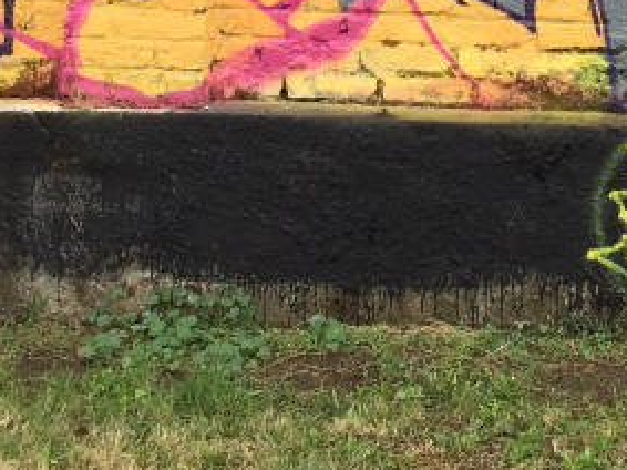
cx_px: 563
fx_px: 1901
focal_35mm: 105
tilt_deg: +0.6
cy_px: -259
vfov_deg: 13.2
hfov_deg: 18.4
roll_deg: -2.3
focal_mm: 4.15
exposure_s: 1/842
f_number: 2.2
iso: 32
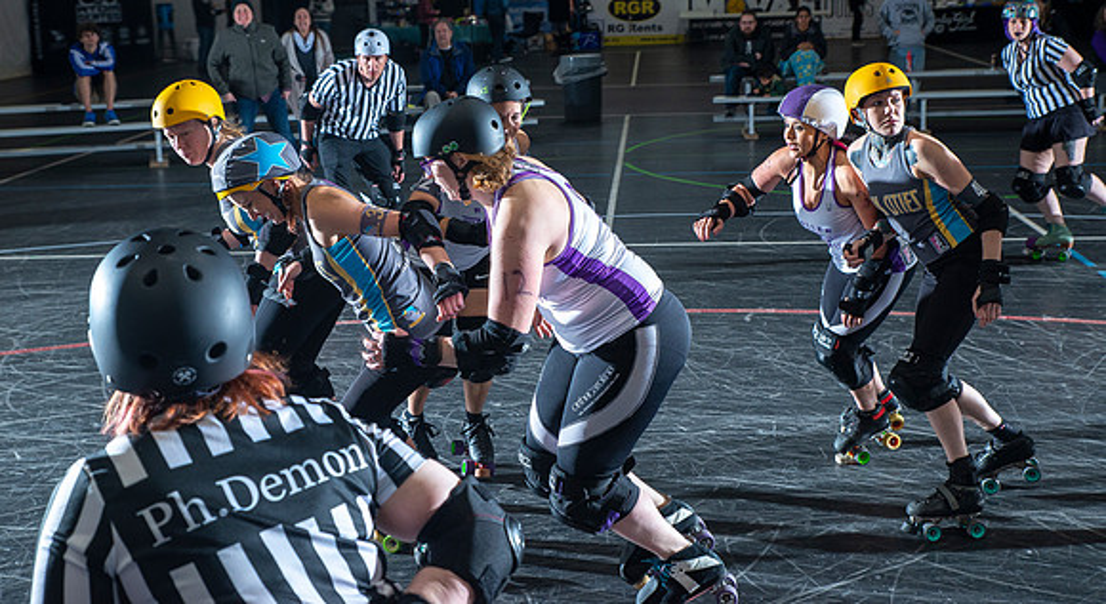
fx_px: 1505
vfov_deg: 22.7
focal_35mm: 52
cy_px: 228
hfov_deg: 40.4
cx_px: 552
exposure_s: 1/160
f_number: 7.1
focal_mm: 48
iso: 800
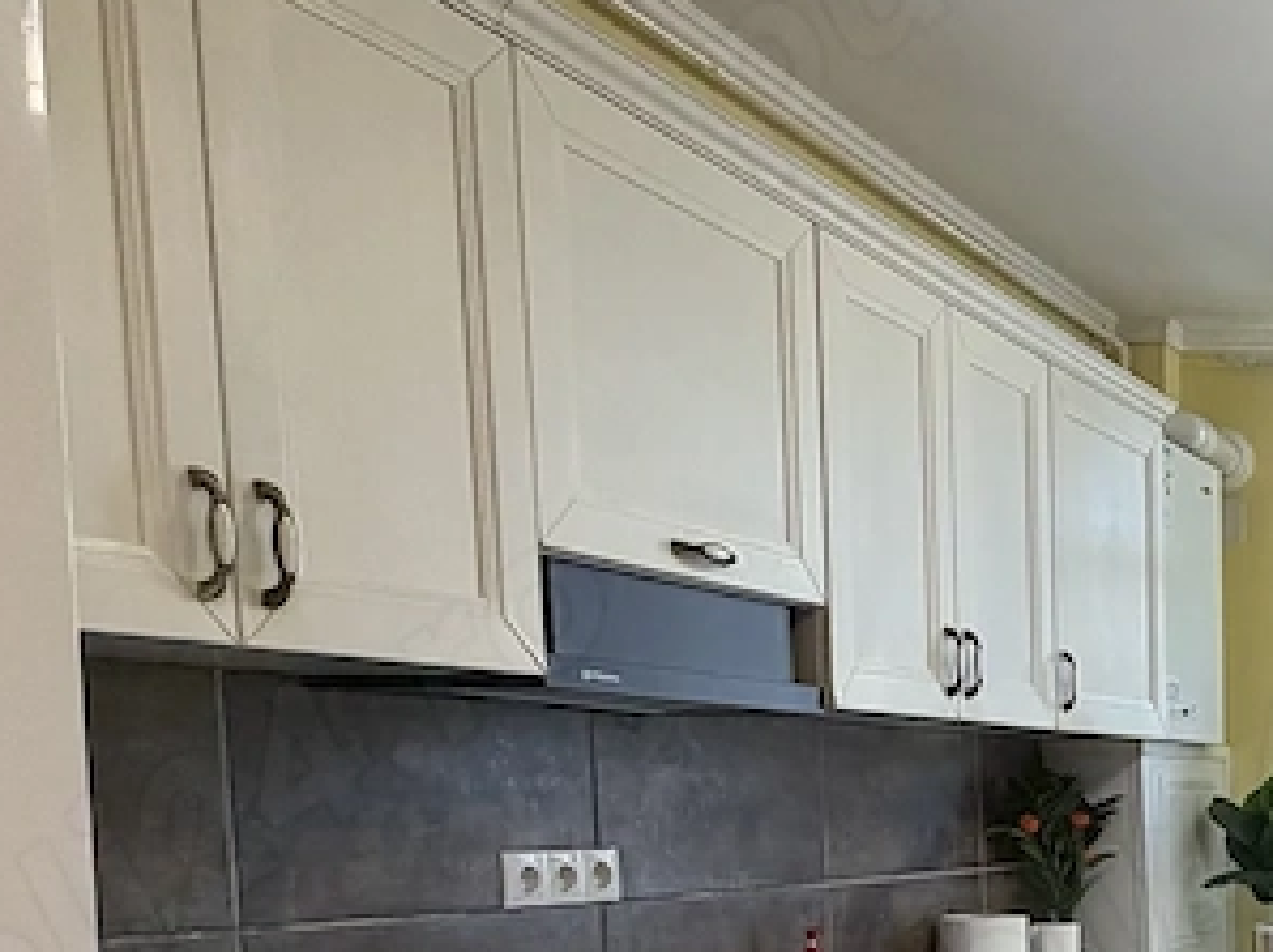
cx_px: 1645
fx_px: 1727
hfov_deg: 31.5
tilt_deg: -5.6
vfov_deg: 28.8
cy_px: 961
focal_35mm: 47
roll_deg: +0.5
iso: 160
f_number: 2.2
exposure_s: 1/50
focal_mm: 2.22
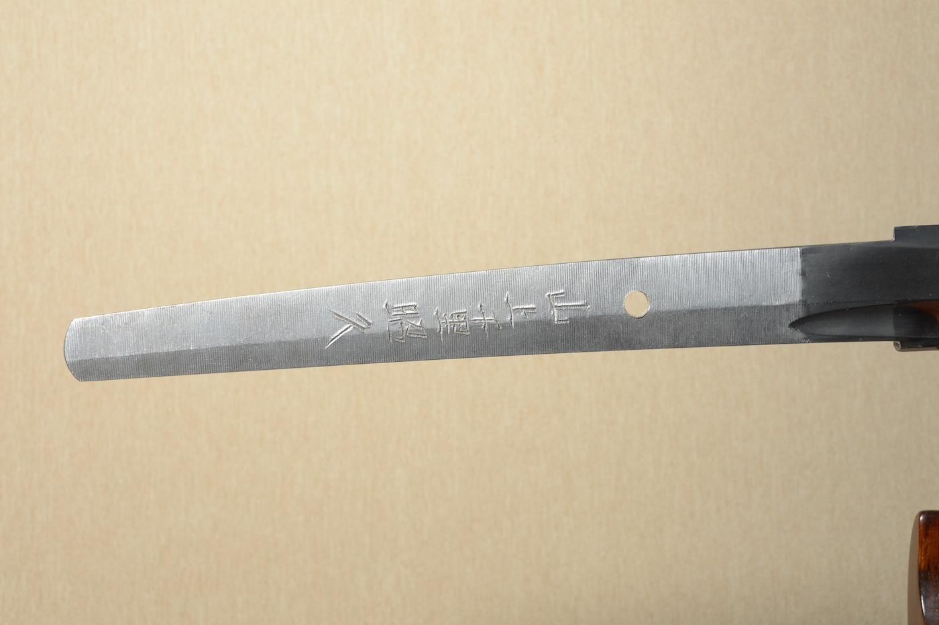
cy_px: 312
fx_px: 1564
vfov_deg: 22.6
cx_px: 470
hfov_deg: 33.4
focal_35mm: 60
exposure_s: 1/2
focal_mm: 40
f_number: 11
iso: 400
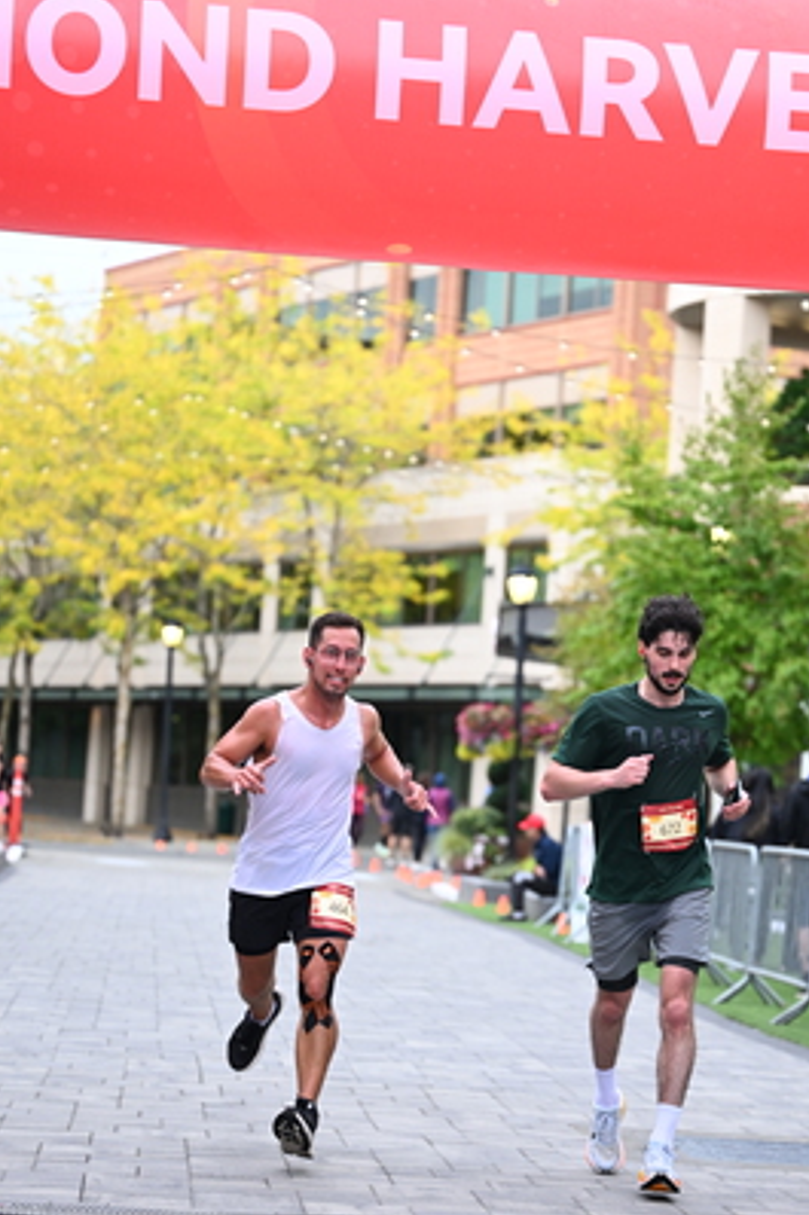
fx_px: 3778
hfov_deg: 12.2
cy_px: 714
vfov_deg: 18.3
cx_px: 521
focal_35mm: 112
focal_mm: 81
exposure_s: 1/1600
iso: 1000
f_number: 2.8
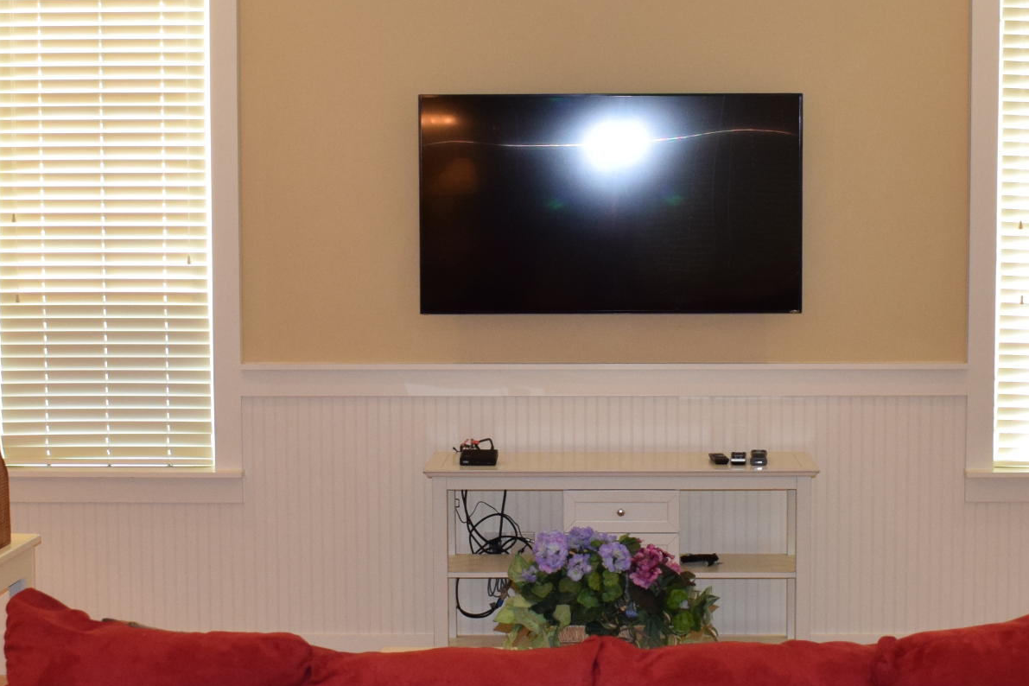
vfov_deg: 20.0
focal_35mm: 68
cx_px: 588
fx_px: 1944
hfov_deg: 29.6
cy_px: 330
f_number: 5
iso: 800
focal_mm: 18
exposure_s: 1/100
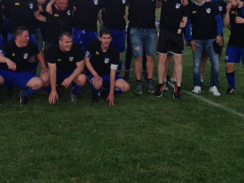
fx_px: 430
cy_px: 31
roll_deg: -1.7
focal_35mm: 61
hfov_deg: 31.0
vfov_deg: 23.6
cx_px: 53
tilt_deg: -6.7
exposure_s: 1/120
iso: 80
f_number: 2.4
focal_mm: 4.28
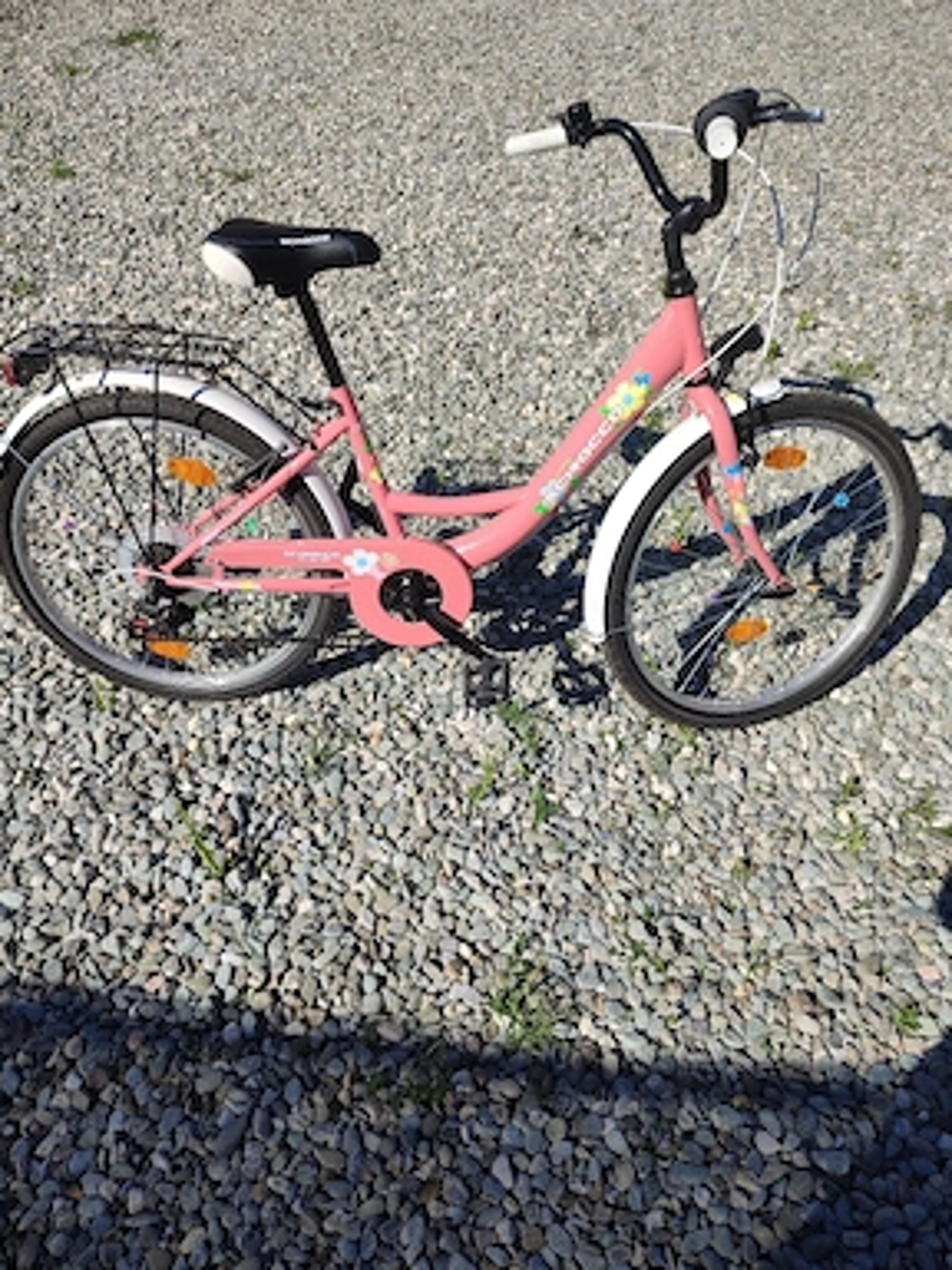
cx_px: 459
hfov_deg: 54.9
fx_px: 917
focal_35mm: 25
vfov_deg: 69.4
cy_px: 632
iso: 50
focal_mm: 5.89
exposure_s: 1/909
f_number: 1.89
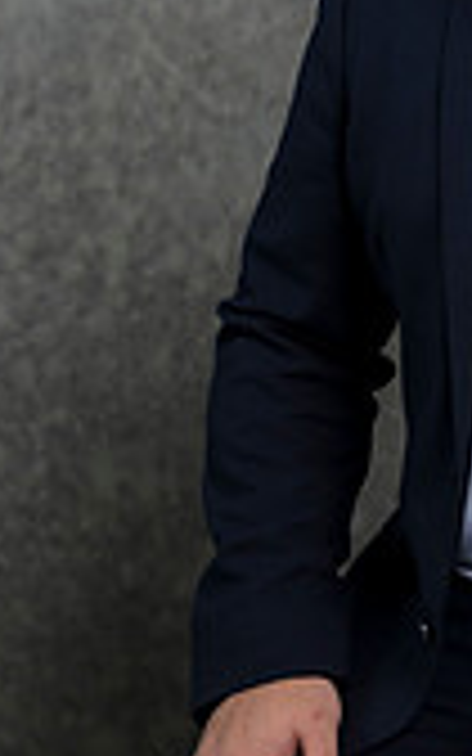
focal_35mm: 232
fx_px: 4775
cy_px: 274
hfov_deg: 5.6
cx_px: 571
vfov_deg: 9.0
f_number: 5
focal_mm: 85
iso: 125
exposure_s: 1/200
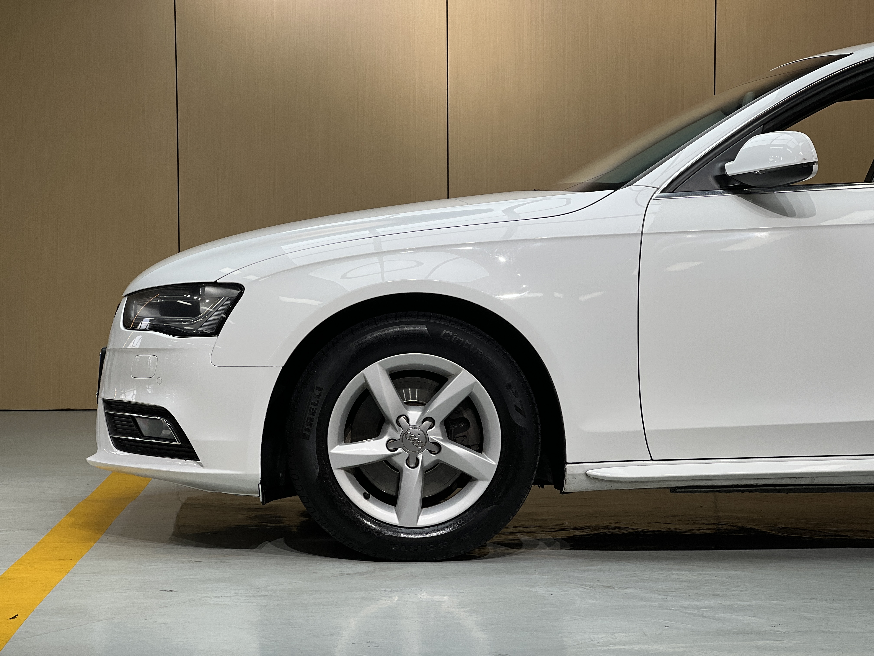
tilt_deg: -2.2
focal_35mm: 77
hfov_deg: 25.3
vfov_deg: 19.1
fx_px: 1944
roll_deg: -0.6
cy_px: 328
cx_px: 437
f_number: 2.8
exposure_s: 1/100
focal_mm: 9
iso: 32
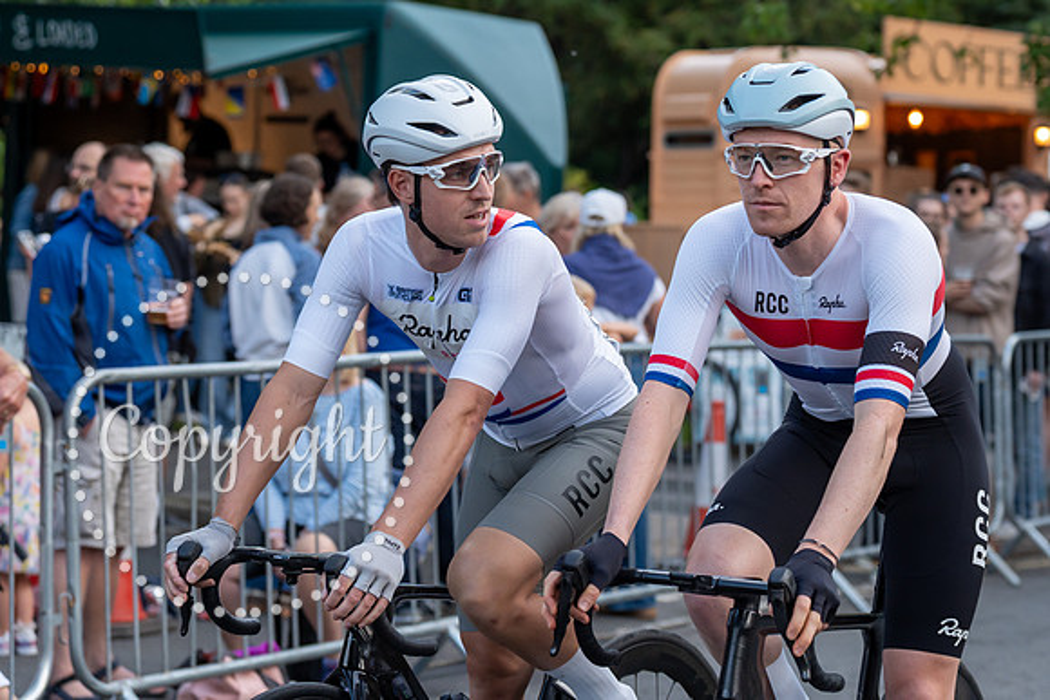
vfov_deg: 12.9
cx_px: 679
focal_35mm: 106
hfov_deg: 19.2
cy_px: 204
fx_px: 3098
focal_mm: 75
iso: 1000
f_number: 3.5
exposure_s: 1/800
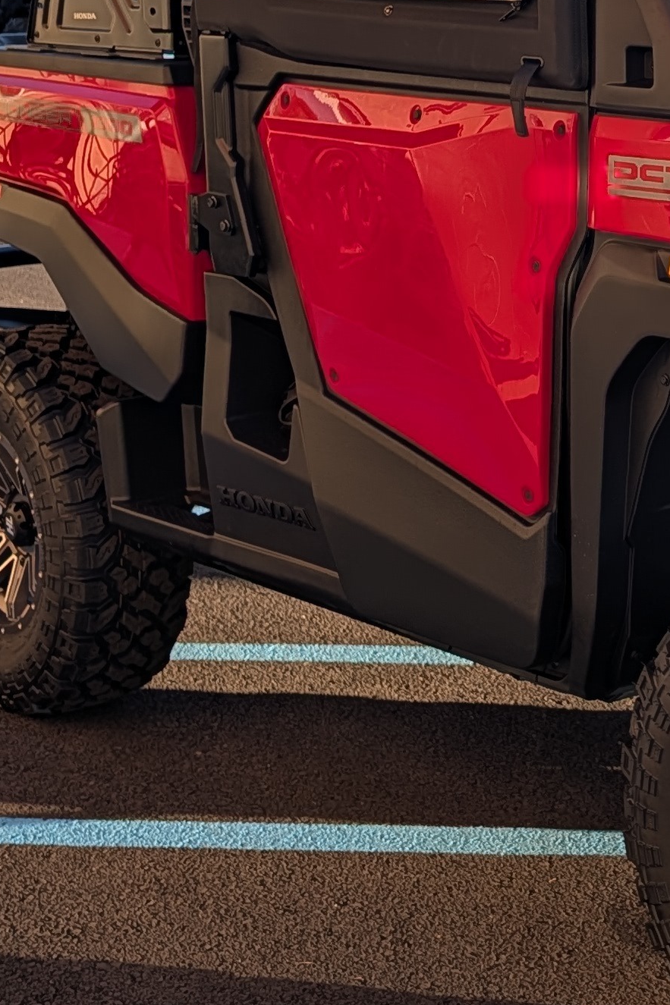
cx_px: 781
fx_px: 2150
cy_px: 343
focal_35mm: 77
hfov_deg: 17.0
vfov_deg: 26.2
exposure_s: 1/446
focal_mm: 6.9
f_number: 1.68
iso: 22
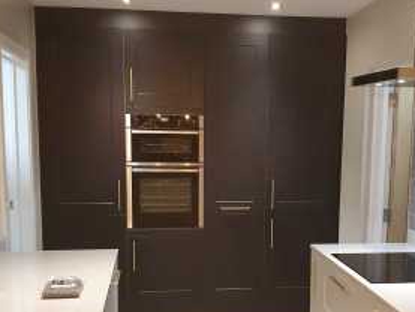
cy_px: 204
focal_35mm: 48
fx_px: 576
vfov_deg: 30.1
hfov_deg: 39.6
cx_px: 228
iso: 500
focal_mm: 4.32
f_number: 2.4
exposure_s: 1/50
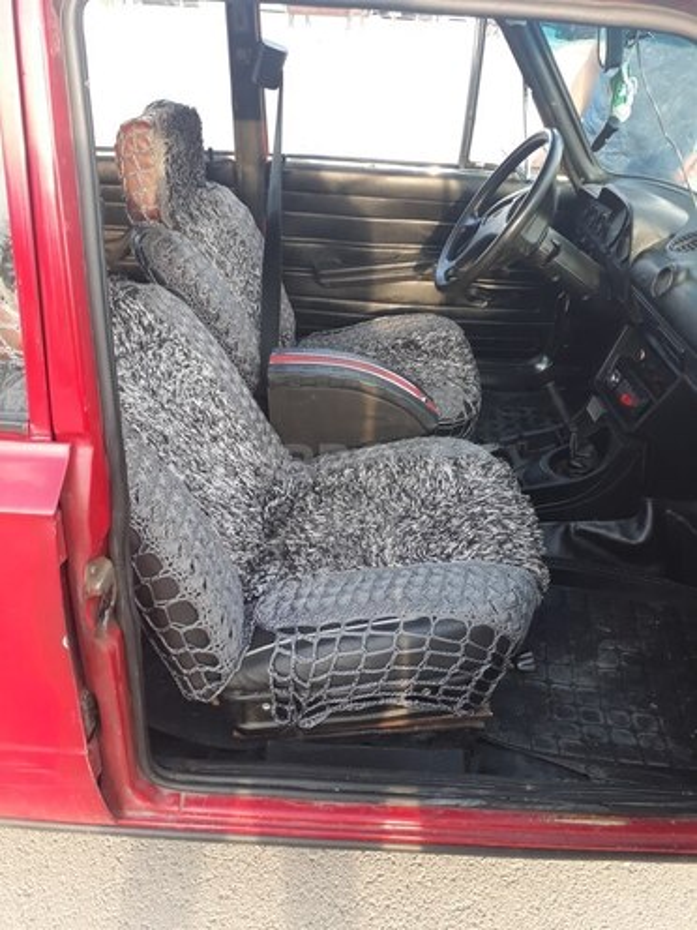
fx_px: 725
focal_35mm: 27
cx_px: 348
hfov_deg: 51.4
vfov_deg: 65.3
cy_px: 465
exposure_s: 1/50
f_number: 1.9
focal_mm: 3.6
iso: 40
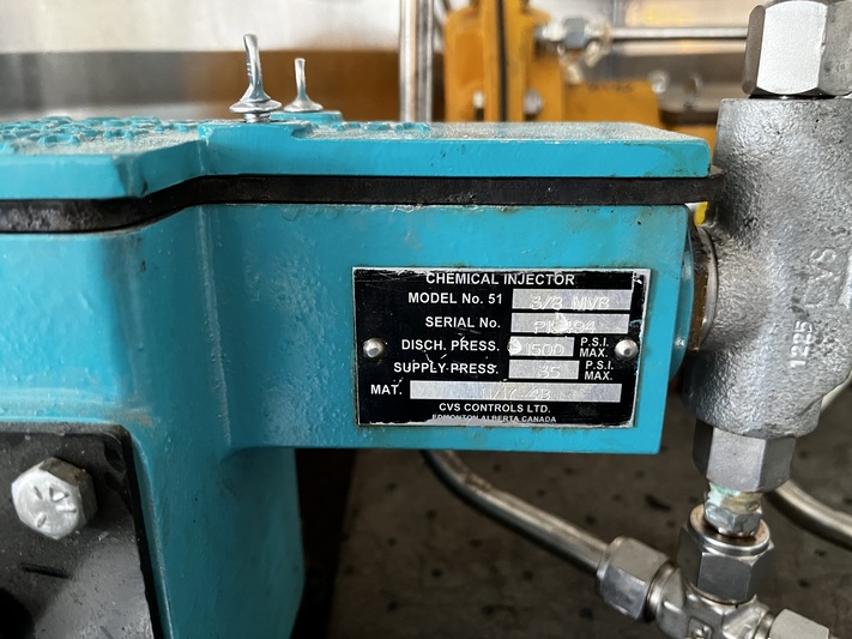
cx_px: 426
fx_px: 640
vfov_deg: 53.0
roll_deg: +0.8
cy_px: 320
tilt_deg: -19.4
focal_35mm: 26
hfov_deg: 67.3
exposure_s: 1/40
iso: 400
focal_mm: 5.1
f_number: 1.6
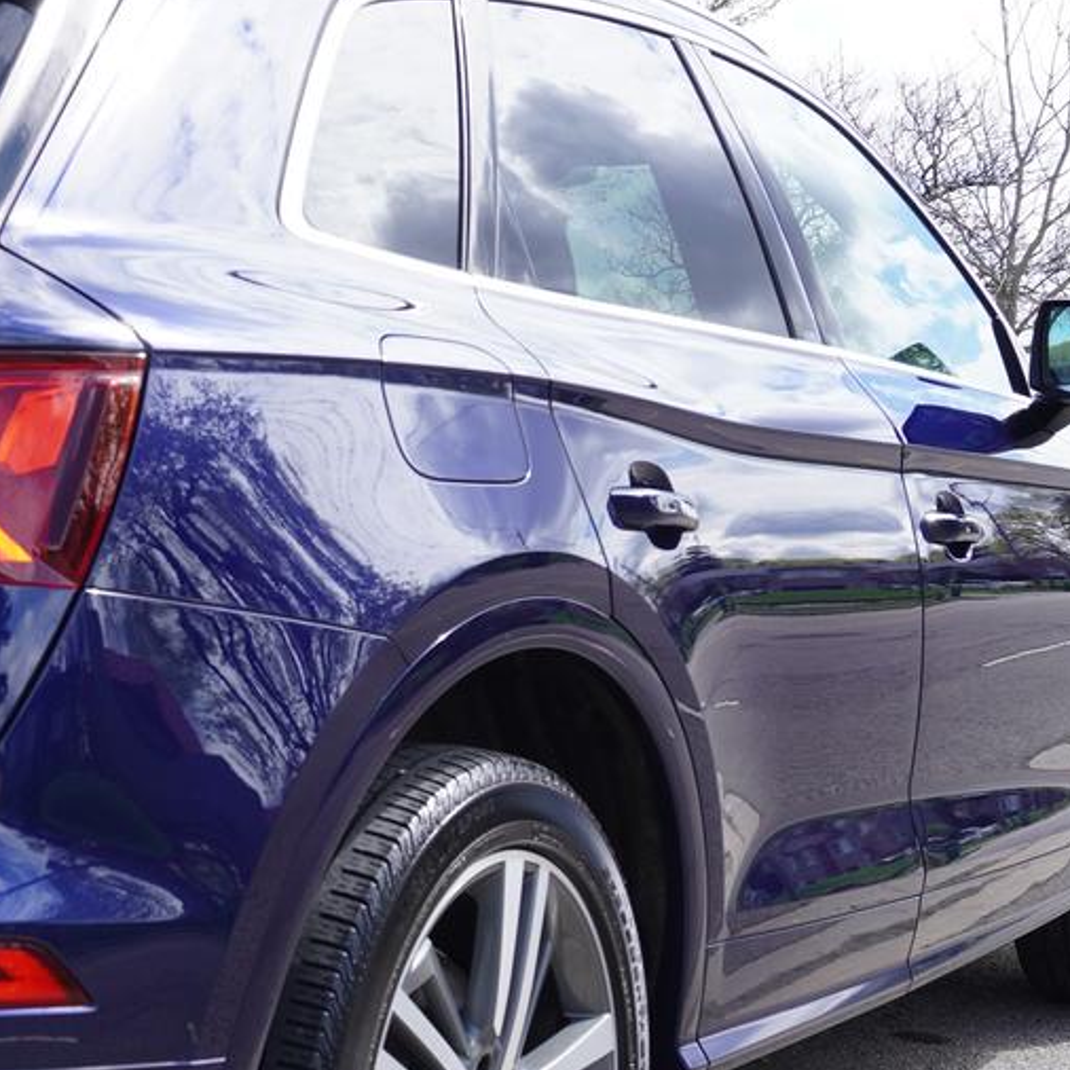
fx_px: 2483
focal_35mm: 71
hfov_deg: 23.5
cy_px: 721
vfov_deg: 24.2
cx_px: 49
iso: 100
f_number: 8
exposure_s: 1/125
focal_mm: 22
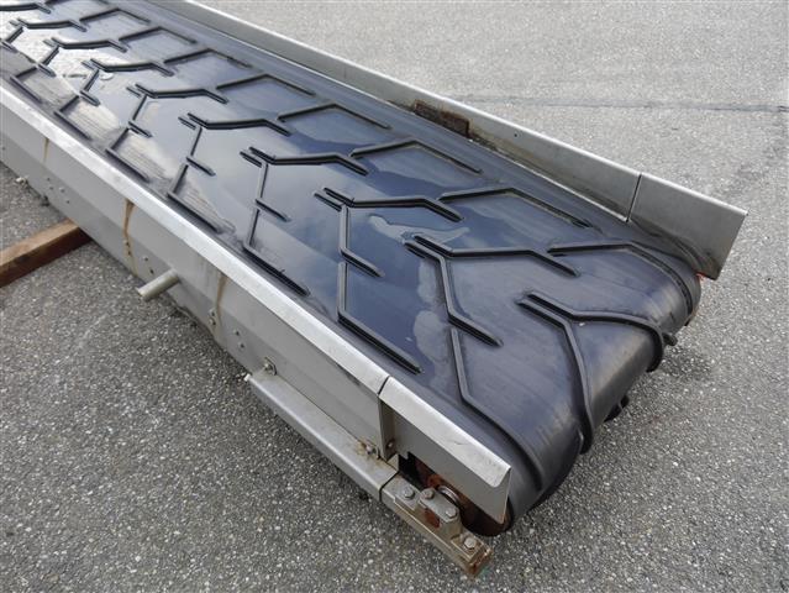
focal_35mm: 28
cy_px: 296
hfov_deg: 63.4
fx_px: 639
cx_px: 394
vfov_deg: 49.8
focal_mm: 14
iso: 160
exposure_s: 1/200
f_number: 4.5
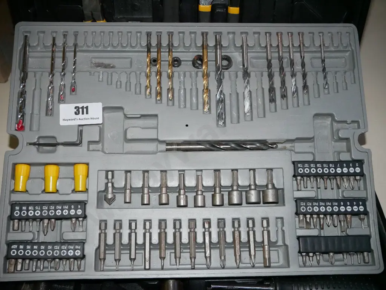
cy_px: 145
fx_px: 446
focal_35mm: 40
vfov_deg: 36.0
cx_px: 193
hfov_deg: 46.8
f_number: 5.6
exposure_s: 1/125
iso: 3200
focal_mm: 20
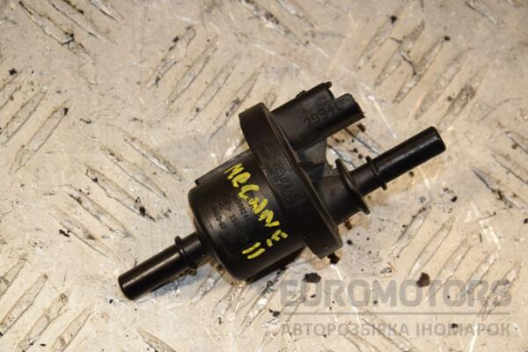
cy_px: 176
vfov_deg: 8.7
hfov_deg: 13.0
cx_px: 264
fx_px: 2310
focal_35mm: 158
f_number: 9
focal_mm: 105
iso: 800
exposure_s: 1/200
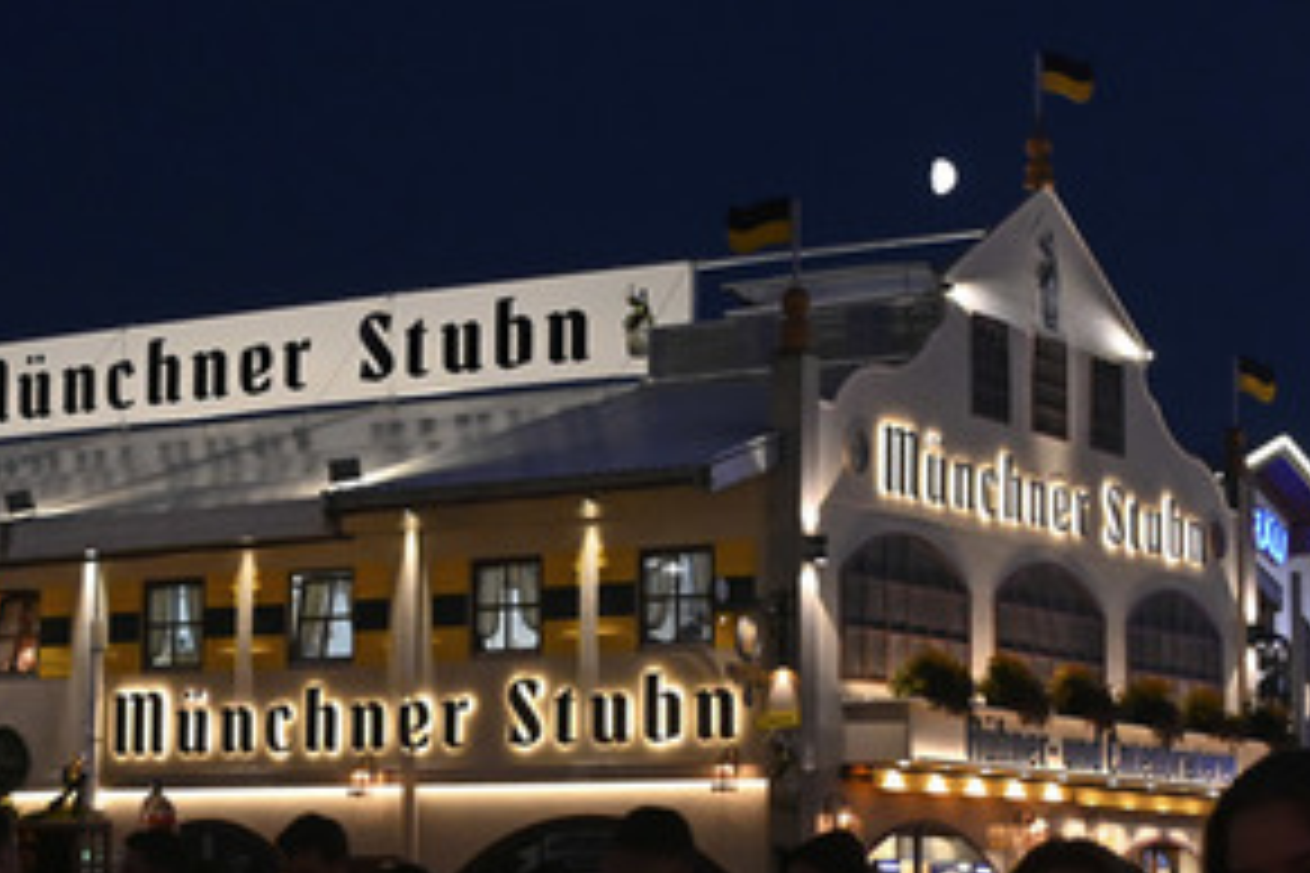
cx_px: 590
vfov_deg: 15.5
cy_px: 490
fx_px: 3202
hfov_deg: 23.1
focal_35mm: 88
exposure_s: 1/200
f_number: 7.1
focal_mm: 38
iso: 5000
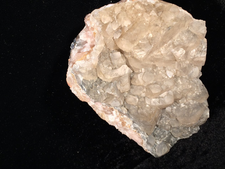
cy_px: 76
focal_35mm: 37
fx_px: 241
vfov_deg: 38.6
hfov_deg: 49.7
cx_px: 140
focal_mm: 4.15
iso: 40
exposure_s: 1/60
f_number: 2.2
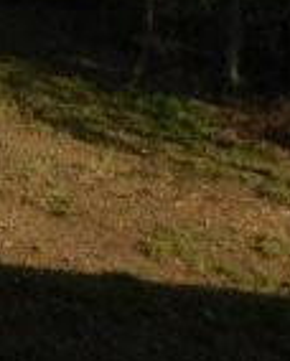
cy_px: -31
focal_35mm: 101
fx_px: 1081
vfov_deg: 18.3
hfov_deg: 12.5
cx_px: -371
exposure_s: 1/500
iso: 125
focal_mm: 4
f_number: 6
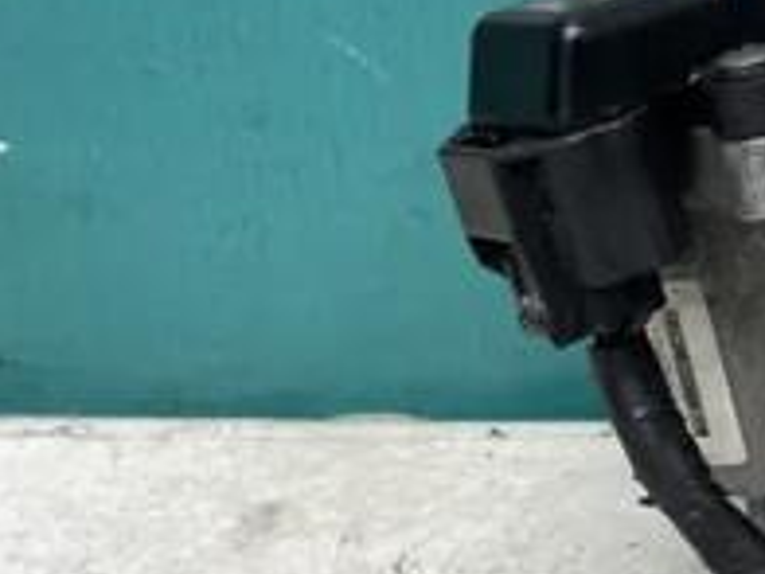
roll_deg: +0.1
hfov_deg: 20.8
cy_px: 74
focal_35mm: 85
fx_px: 1878
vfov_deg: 17.2
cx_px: 1023
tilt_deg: -23.9
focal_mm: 4.2
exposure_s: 1/100
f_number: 1.6
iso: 125
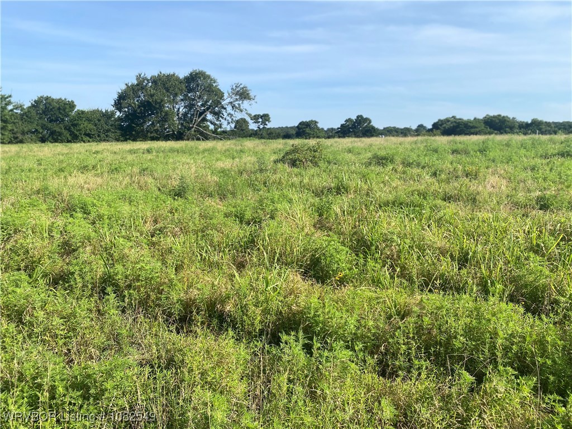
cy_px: 214
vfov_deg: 53.1
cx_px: 286
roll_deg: +2.5
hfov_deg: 67.3
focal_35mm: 26
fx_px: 430
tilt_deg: -10.3
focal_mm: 4.25
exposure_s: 1/2268
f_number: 1.8
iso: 32
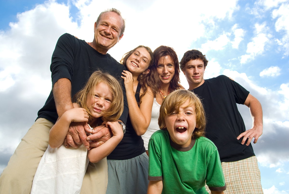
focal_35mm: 30
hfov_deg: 61.9
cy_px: 97
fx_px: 241
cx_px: 144
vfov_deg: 43.7
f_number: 8
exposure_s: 1/200
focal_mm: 20
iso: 100
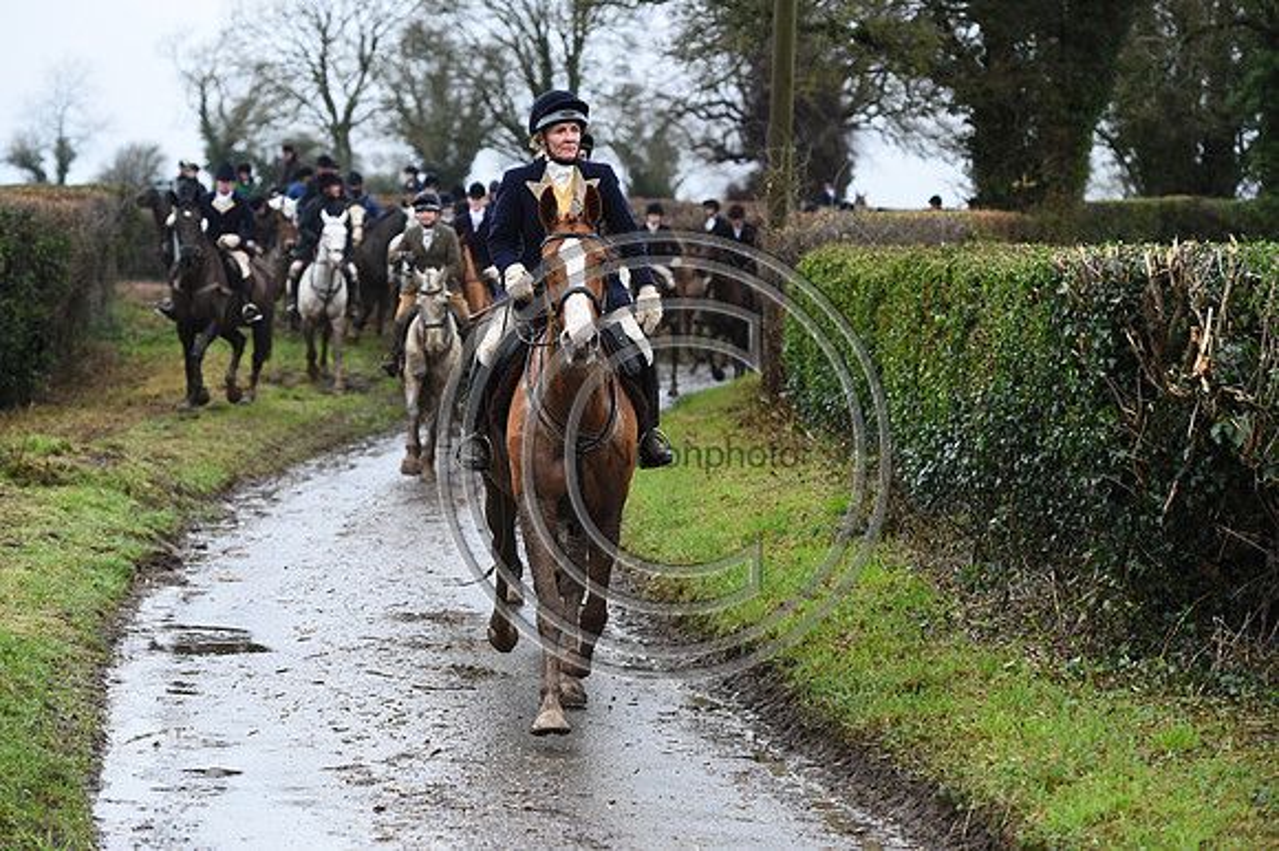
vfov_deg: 13.0
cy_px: 426
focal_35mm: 105
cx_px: 640
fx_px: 3728
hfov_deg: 19.5
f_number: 4
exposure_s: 1/1250
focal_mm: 105
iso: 1600
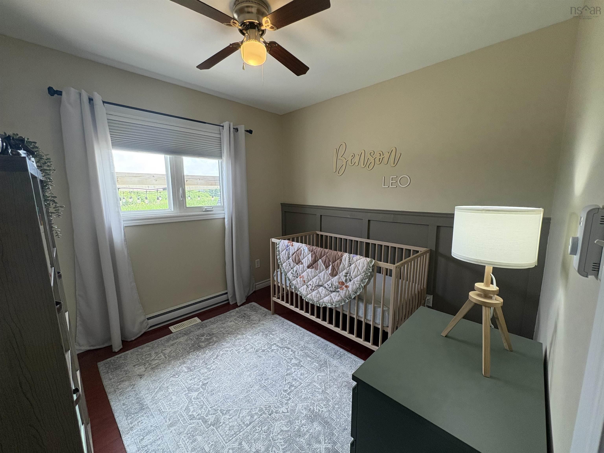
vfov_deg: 85.7
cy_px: 226
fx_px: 244
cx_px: 302
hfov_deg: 102.1
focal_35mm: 14
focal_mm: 2.22
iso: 250
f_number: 2.2
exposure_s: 1/120
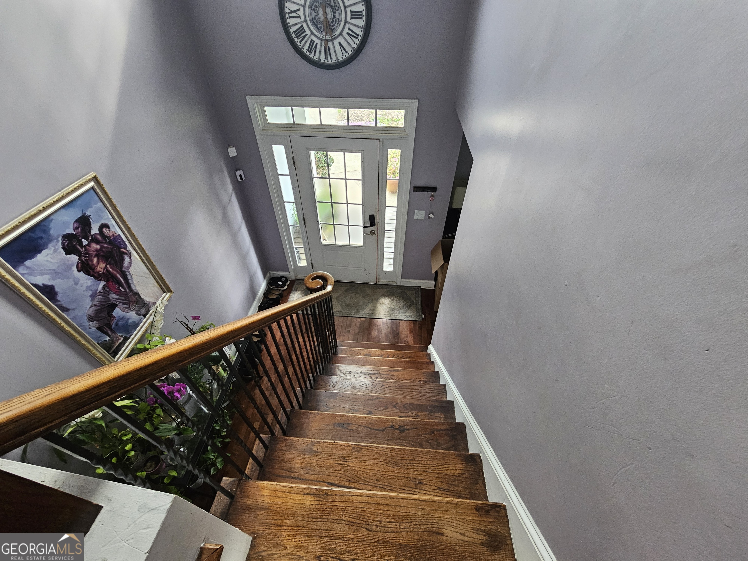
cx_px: 374
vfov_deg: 89.9
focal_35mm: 13
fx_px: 281
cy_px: 280
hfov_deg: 106.2
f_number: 2.2
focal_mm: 2.2
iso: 400
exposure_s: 1/40
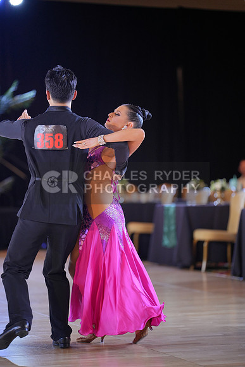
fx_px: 1408
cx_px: 122
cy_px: 184
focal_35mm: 138
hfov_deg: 9.9
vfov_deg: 14.9
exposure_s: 1/500
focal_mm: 138
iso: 1000
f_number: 2
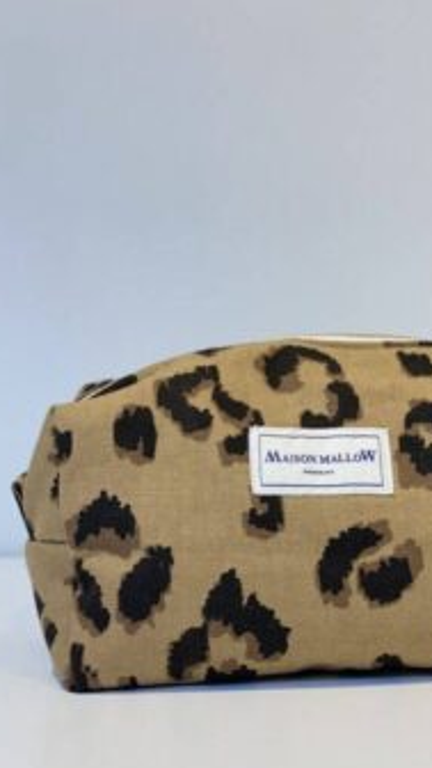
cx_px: 338
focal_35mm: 72
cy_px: 449
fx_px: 1466
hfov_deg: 16.6
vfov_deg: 29.3
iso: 80
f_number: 2
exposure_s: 1/100
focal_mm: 6
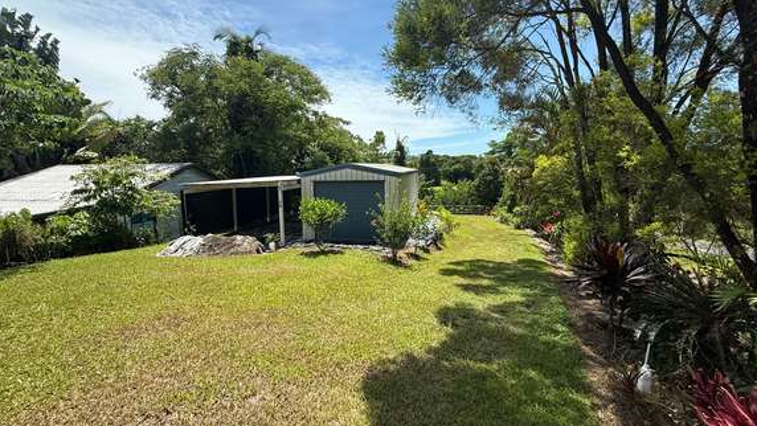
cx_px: 385
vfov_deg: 67.0
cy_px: 192
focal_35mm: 16
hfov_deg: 99.3
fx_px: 321
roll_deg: +0.2
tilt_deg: -4.1
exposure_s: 1/1368
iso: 50
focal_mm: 2.22
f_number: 2.2
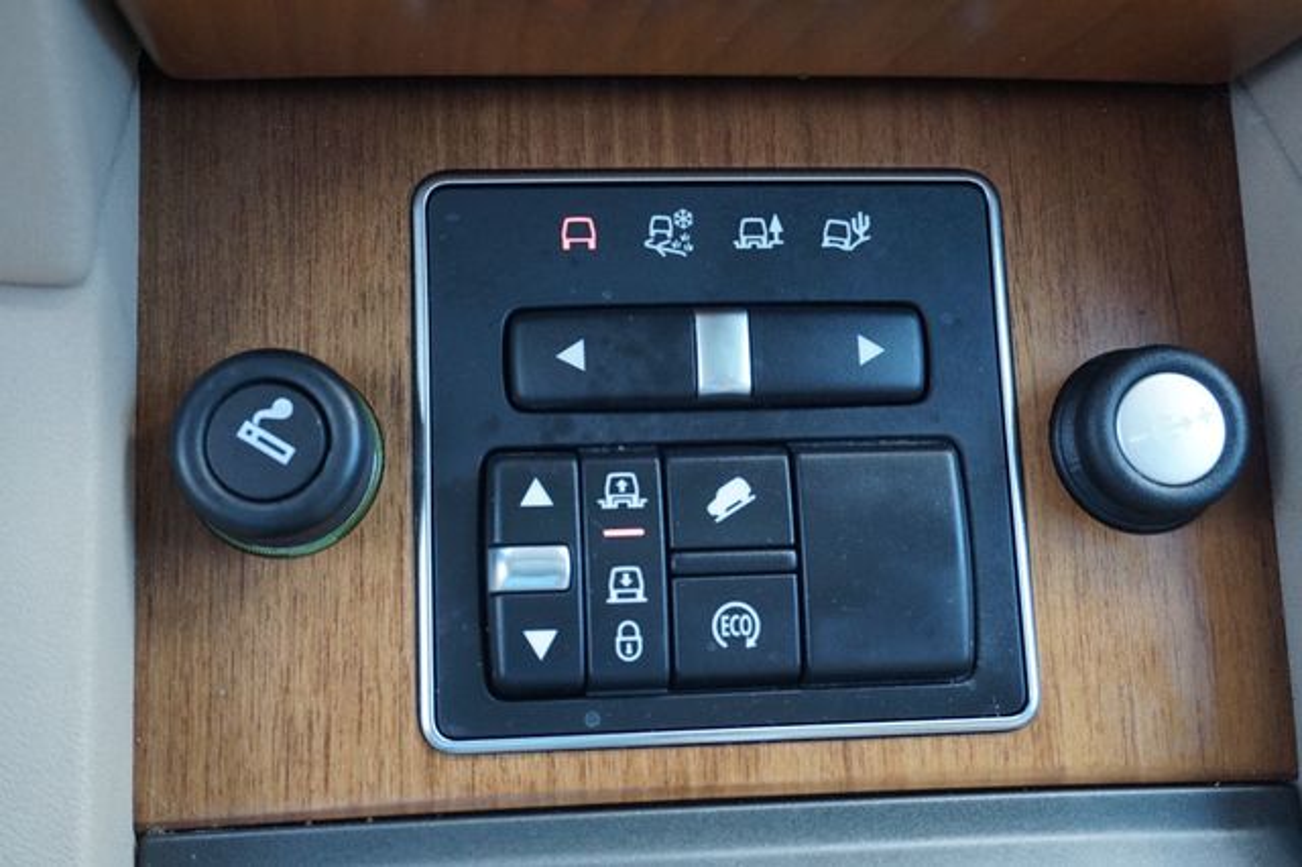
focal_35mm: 44
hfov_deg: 45.0
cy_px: 434
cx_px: 651
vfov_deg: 30.8
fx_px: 1572
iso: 800
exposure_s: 1/60
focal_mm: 29
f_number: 4.5
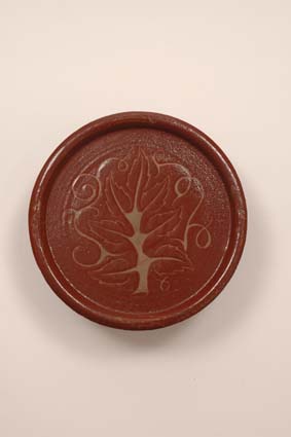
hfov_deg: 17.5
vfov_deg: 26.0
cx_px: 146
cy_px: 218
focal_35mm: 78
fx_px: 946
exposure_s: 1/5
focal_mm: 52
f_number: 5.6
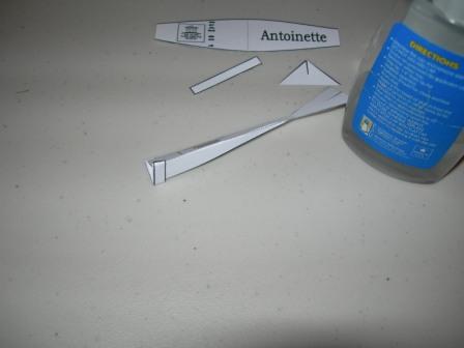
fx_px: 509
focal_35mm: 38
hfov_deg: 49.0
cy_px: 174
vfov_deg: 37.7
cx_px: 232
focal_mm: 7.8
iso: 50
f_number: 2.8
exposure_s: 1/60.1
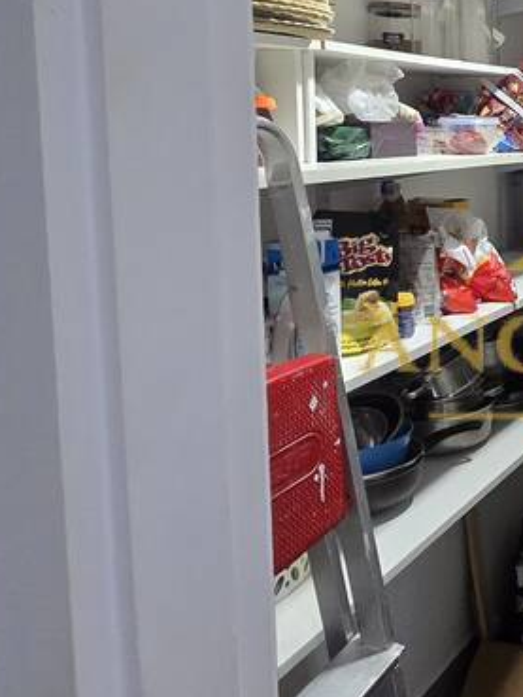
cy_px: 195
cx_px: 710
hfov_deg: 29.1
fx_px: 765
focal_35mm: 38
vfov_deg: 47.5
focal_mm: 2.2
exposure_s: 1/60
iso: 640
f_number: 2.2
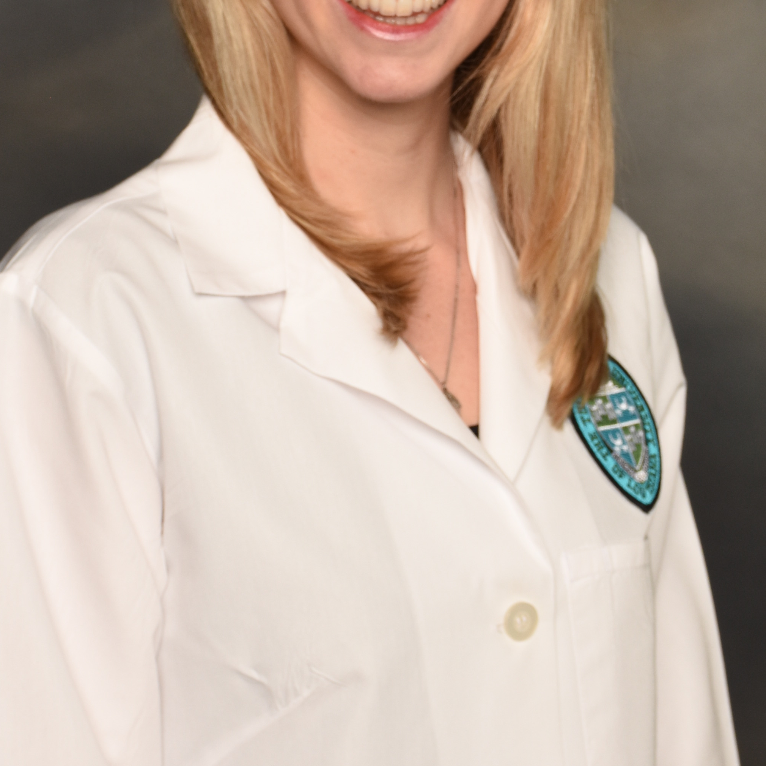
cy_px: 343
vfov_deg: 11.0
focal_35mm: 159
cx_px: 355
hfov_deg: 11.0
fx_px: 3981
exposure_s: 1/125
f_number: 10
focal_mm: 56
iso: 400
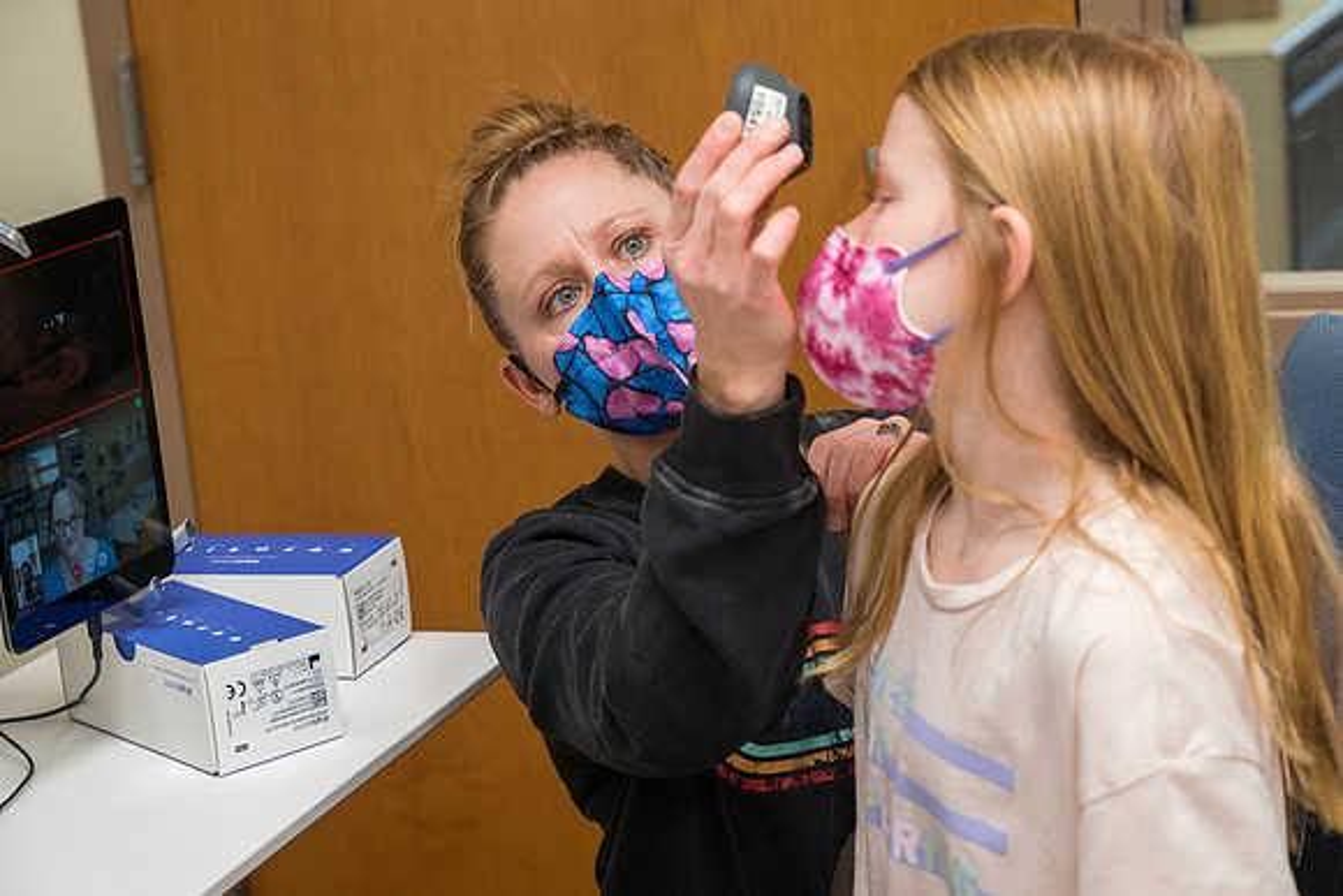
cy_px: 459
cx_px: 762
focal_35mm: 79
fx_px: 2964
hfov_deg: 25.5
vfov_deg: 17.2
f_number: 5
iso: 3200
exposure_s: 1/200
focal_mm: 70
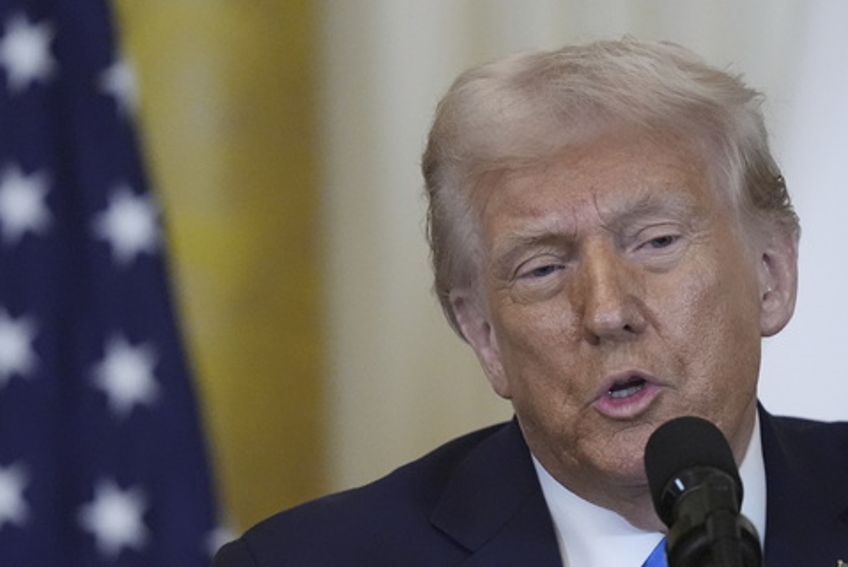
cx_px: 616
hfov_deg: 2.4
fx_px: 20151
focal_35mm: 855
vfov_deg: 1.6
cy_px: 401
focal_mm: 400
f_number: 2.8
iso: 8000
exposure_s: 1/640
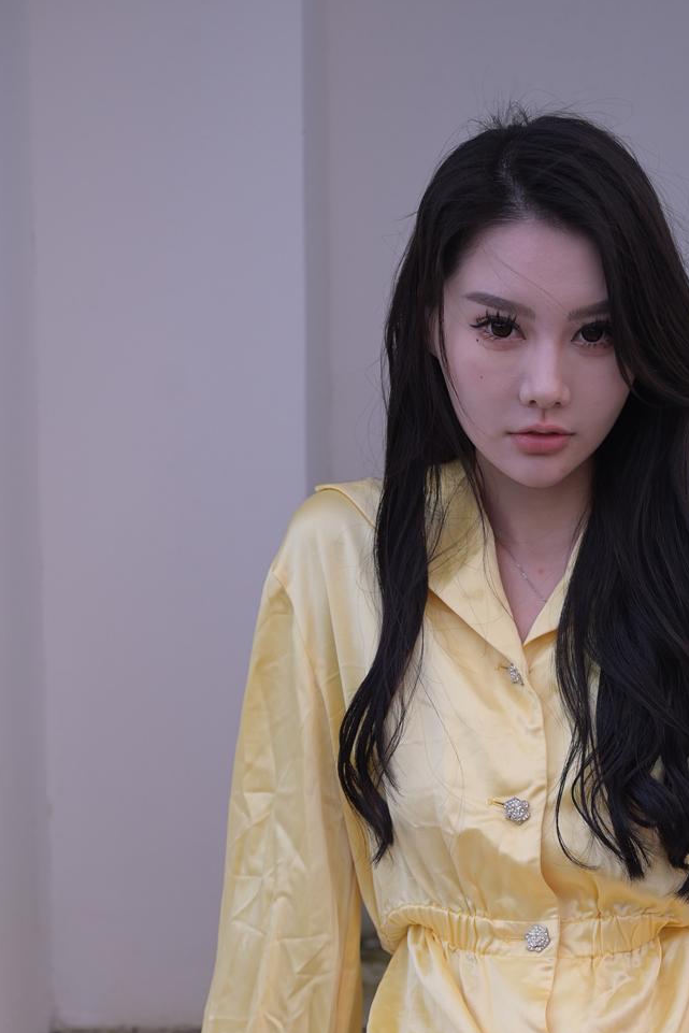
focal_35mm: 158
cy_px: 797
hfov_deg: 8.7
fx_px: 4534
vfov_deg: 12.9
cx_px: 569
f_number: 3.5
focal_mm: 92
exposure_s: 1/500
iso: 500
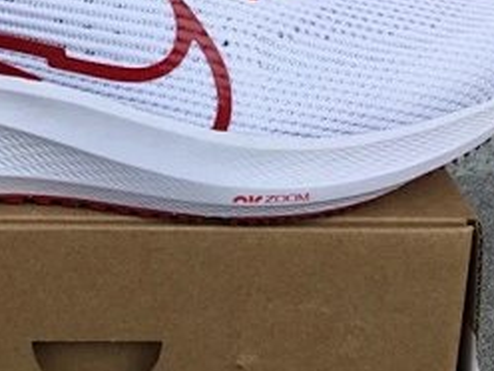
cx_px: 110
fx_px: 1142
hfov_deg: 24.1
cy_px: 164
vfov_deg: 18.4
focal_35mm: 80
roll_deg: -0.4
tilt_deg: -21.9
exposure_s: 1/799
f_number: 2.4
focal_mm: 3.3
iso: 25
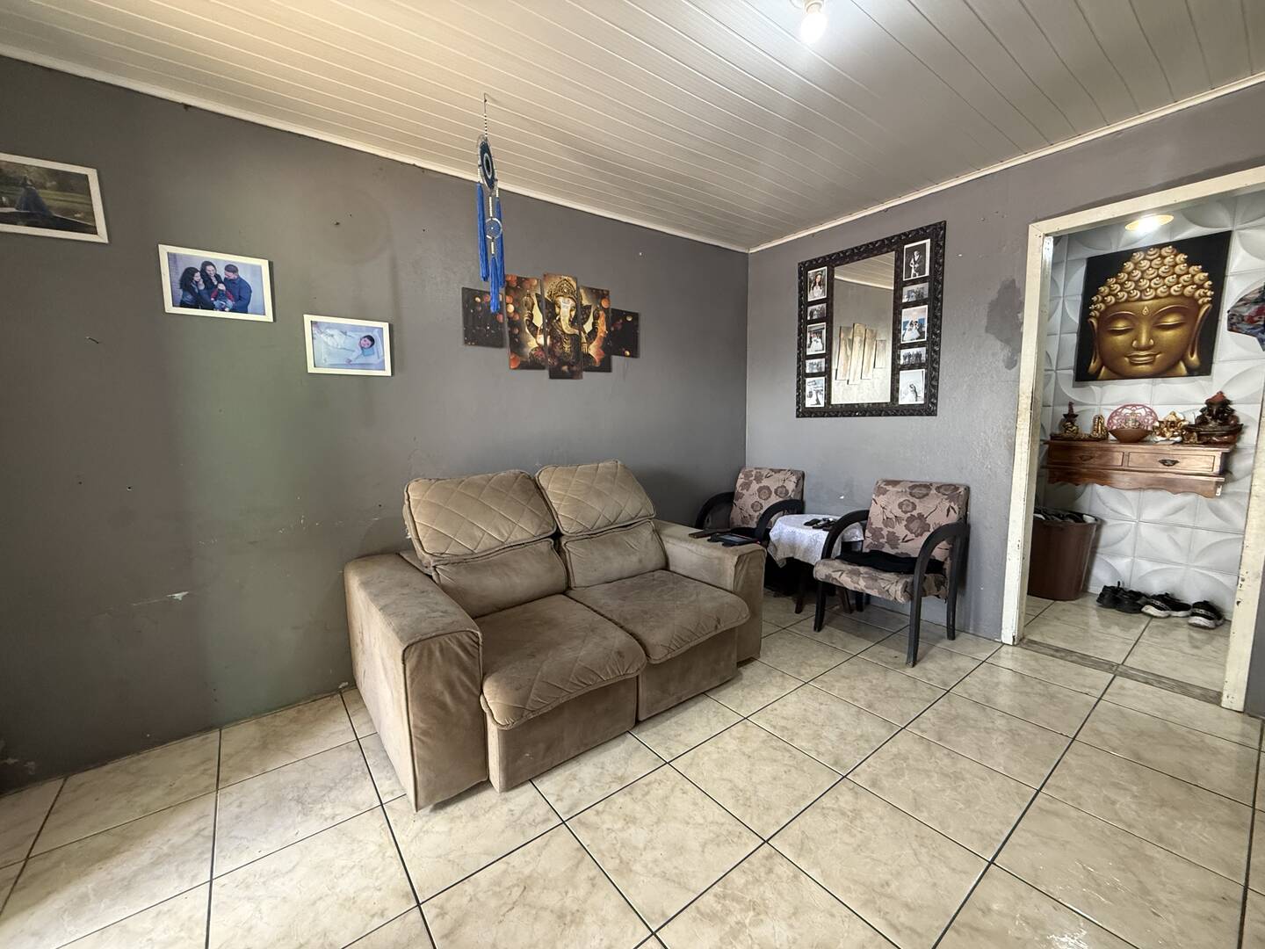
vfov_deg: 85.7
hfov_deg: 102.1
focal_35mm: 14
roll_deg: +0.6
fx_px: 512
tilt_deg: -6.6
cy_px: 474
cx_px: 632
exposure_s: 1/60
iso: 400
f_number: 2.2
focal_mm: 2.22
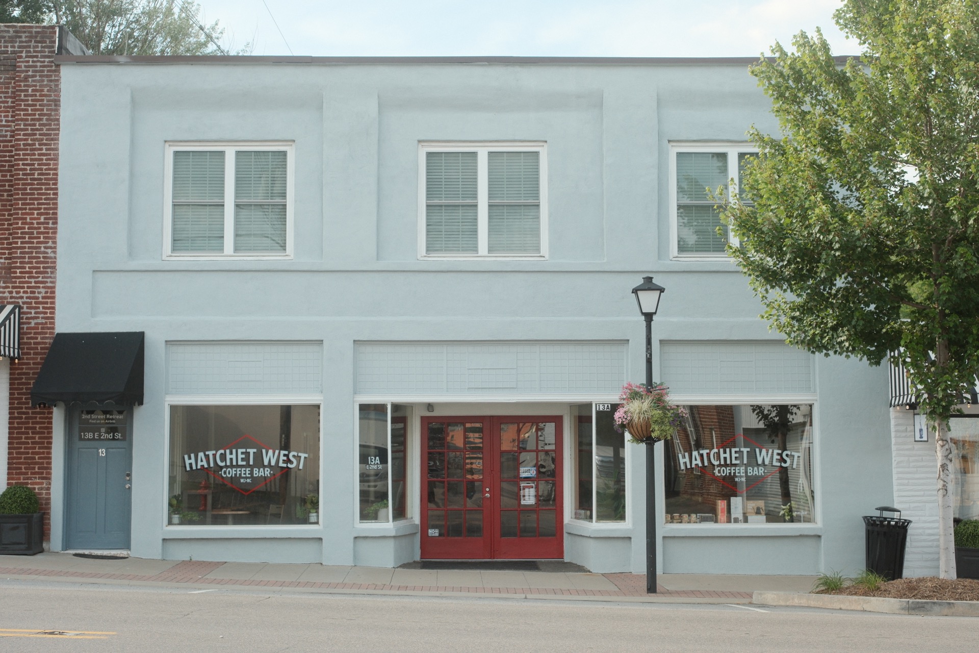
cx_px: 490
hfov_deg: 39.6
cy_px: 326
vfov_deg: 27.0
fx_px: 1360
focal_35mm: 50
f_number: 4.5
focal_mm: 33
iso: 640
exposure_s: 1/500
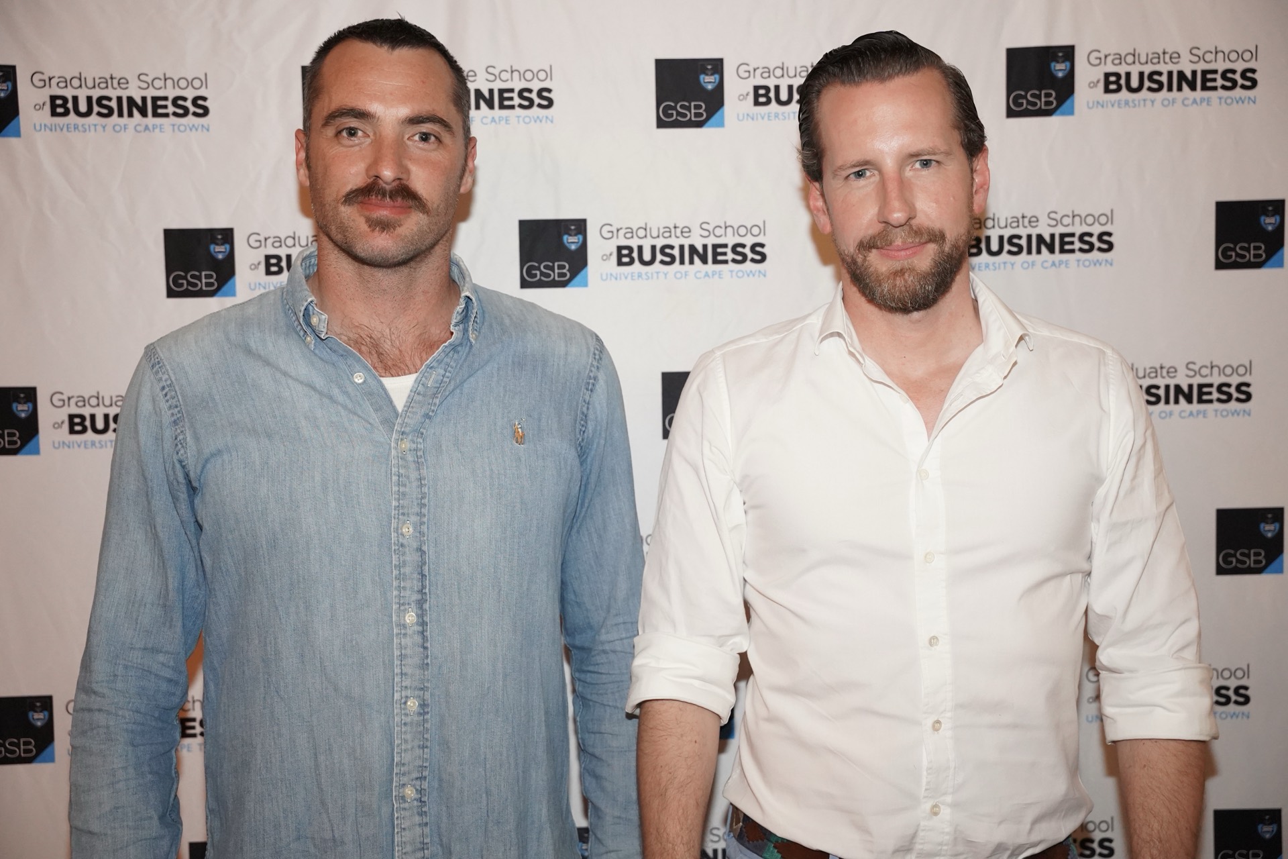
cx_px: 644
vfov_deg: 30.1
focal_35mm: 45
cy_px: 430
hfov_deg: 44.0
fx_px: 1596
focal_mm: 44.6
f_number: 4
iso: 6400
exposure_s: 1/160
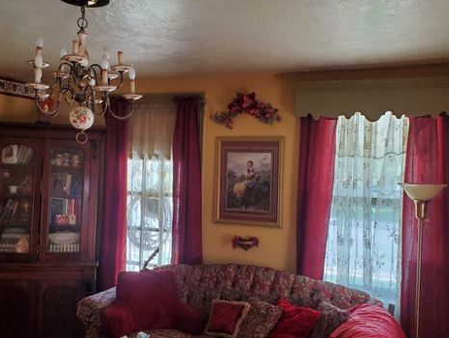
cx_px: 231
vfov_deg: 39.7
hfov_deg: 51.3
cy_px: 173
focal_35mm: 36
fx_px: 467
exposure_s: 1/59
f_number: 2.4
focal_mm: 4.3
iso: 320
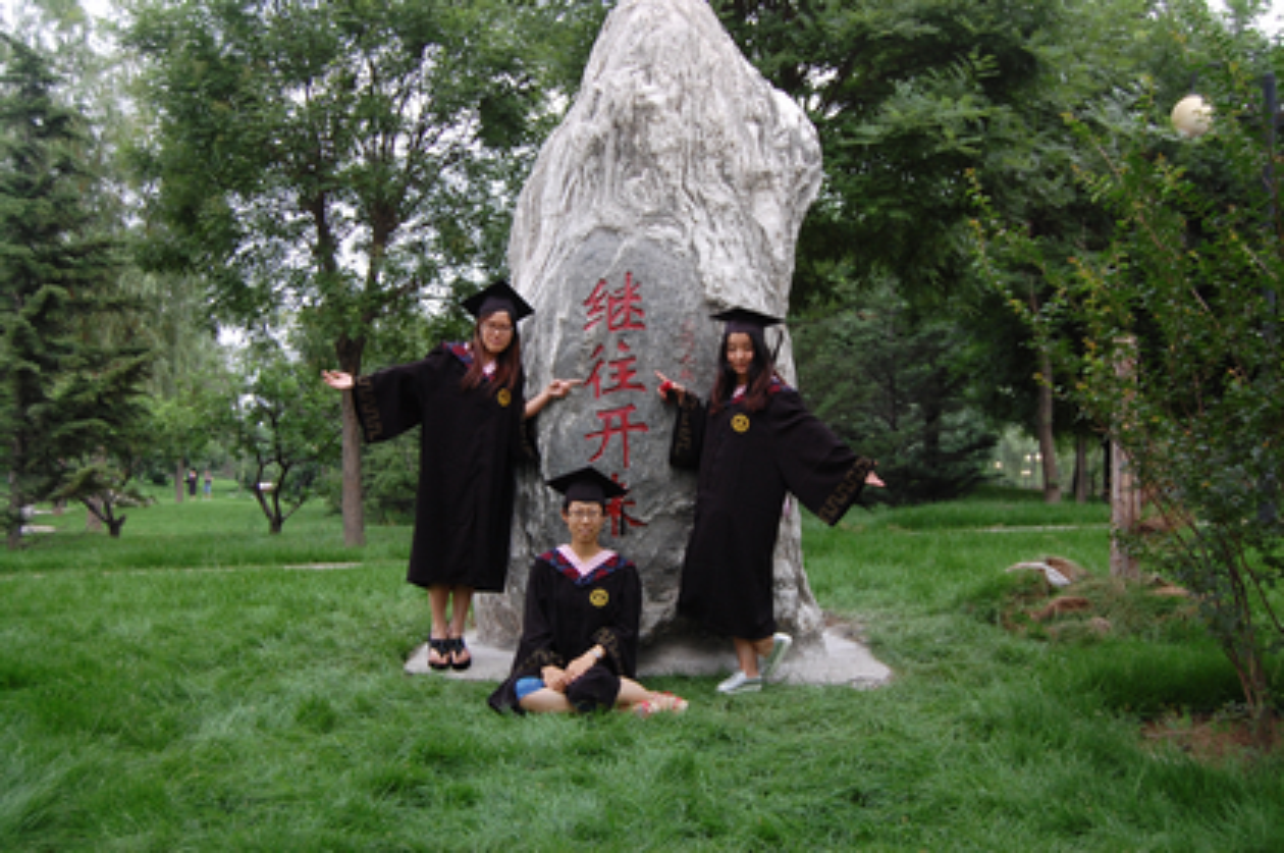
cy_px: 426
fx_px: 1389
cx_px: 642
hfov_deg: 49.6
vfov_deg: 34.1
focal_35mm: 39
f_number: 4.5
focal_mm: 26
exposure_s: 1/80
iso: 400
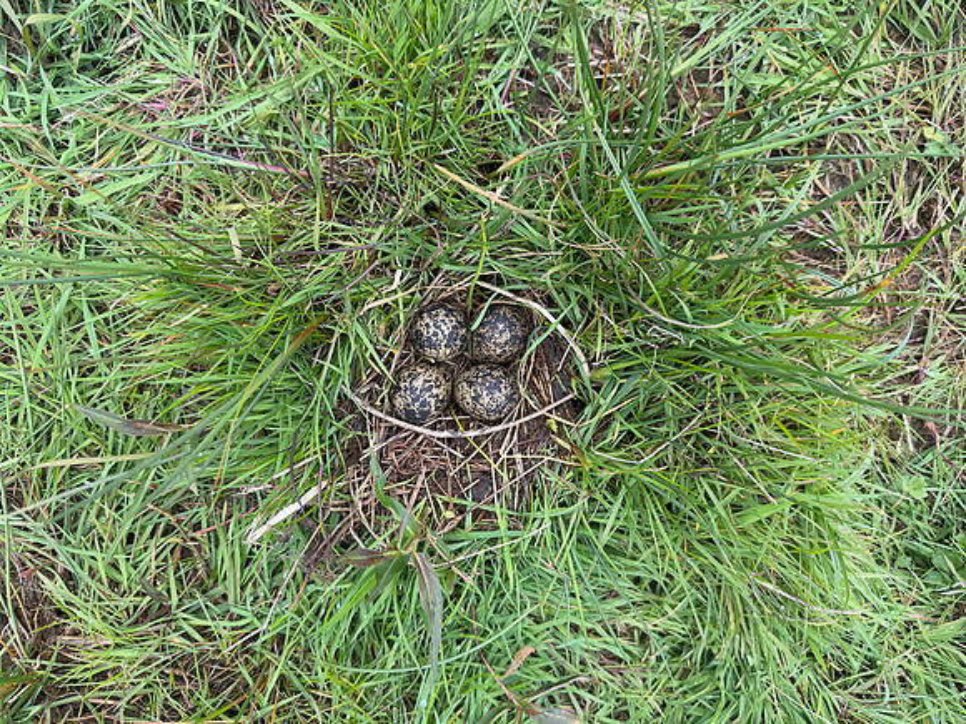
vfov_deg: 56.8
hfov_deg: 71.6
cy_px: 362
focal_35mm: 24
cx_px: 483
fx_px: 670
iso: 80
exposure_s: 1/473
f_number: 1.78
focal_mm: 6.86
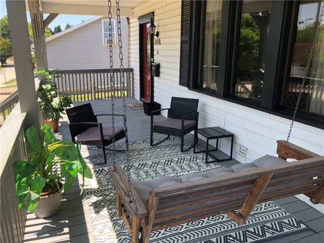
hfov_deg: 63.4
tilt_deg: -15.4
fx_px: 262
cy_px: 122
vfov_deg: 49.7
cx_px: 162
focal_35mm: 28
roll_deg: +0.1
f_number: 1.8
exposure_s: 1/311
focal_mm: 3.99
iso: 20
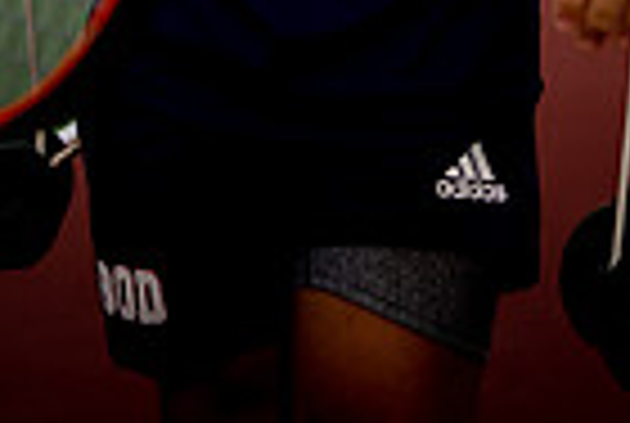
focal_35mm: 77
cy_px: -576
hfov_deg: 26.2
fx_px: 1350
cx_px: 268
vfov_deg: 13.4
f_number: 1.4
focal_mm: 24
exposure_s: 1/1600
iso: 50
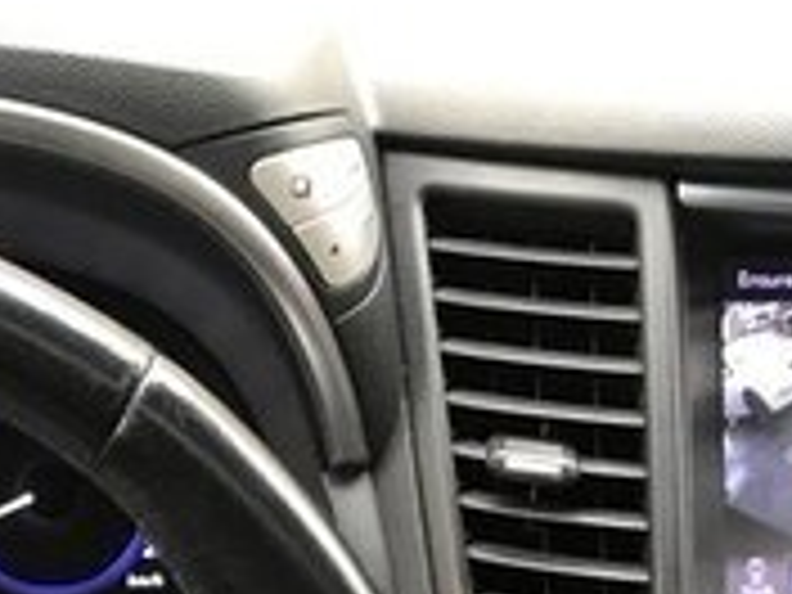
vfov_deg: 12.9
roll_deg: -2.0
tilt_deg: -31.7
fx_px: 2402
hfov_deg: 18.6
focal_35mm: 105
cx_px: 243
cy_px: 1046
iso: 50
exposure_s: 1/16
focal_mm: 3.99
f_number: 1.8
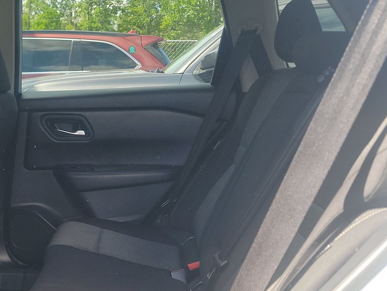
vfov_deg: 29.4
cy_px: 271
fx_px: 526
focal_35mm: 47
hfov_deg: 38.3
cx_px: 55
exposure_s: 1/119
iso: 60
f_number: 1.8
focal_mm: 6.7
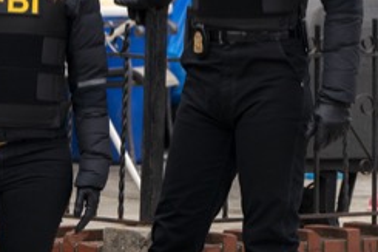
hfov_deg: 5.4
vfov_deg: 3.6
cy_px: 4
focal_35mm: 381
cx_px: 221
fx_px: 3998
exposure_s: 1/500
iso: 640
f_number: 5.6
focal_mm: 187
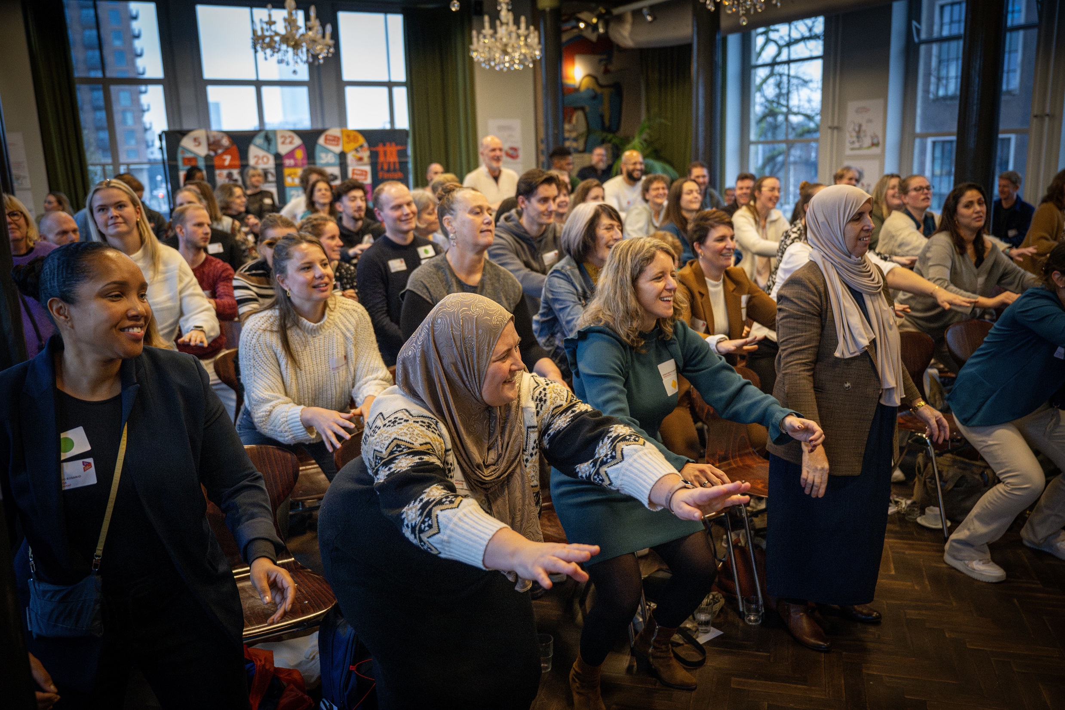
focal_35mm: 30
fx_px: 902
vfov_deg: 43.0
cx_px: 532
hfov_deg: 61.1
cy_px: 355
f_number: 2.8
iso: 6400
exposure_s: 1/500
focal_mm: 30.5
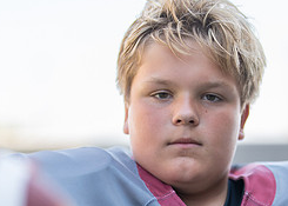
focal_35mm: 130
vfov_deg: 10.9
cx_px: 203
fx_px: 1063
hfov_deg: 15.4
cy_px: 215
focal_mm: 50
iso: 100
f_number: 1.2
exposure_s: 1/1600
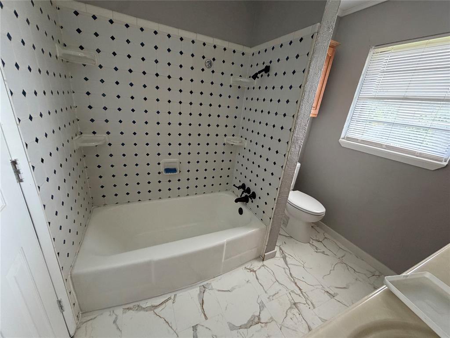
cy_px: 169
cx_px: 225
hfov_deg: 102.1
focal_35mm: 14
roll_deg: -6.6
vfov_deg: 85.7
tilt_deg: -20.7
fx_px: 182
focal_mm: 2.22
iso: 320
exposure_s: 1/71
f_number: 2.2
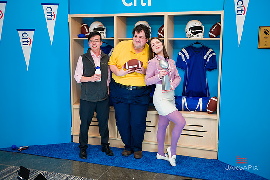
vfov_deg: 31.9
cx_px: 135
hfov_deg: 46.4
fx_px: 315
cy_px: 90
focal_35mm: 42
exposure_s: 1/200
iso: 400
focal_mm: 42
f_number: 3.2
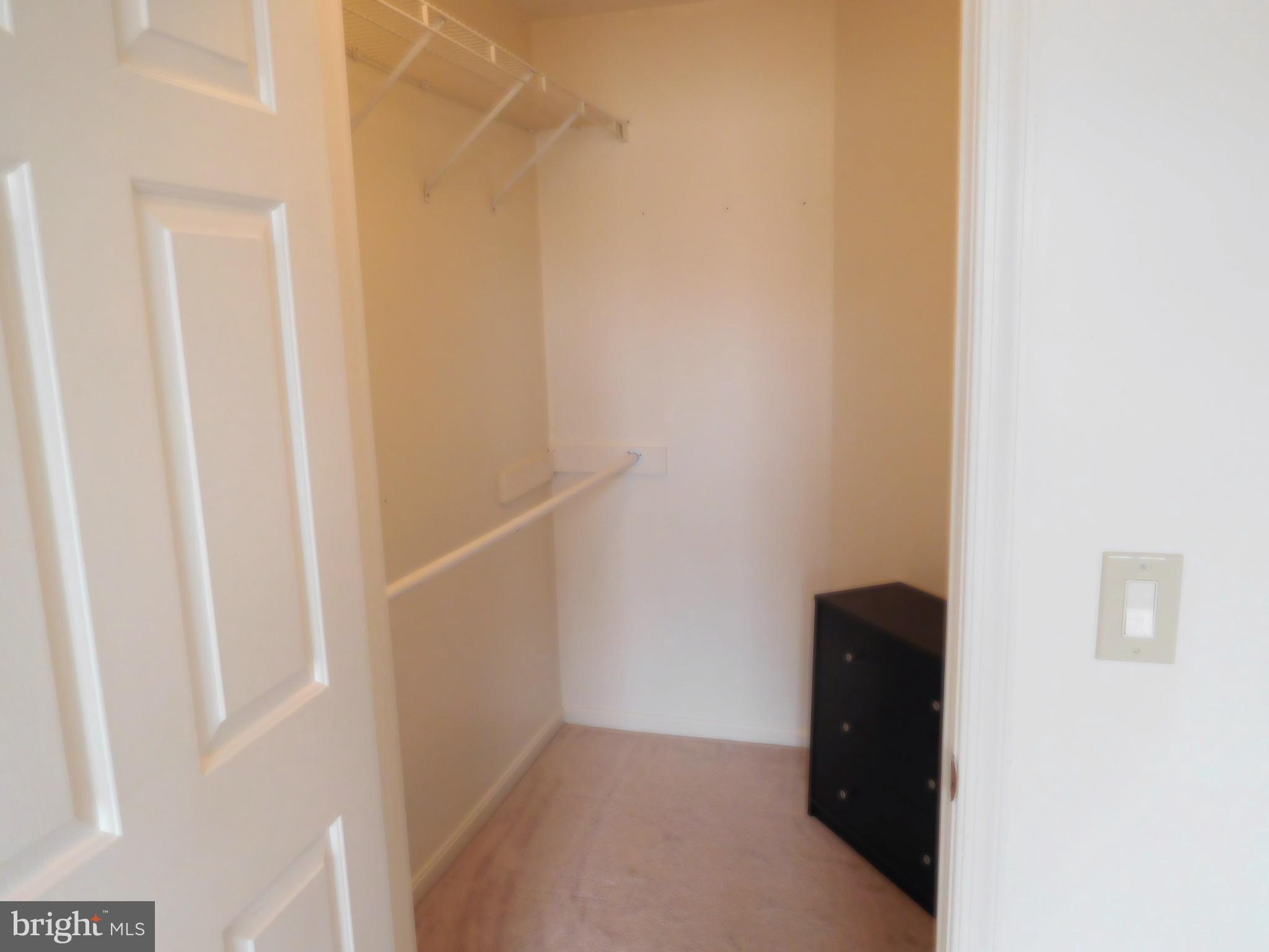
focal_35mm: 25
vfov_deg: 54.9
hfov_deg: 69.4
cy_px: 476
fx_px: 916
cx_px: 634
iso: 320
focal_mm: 4.5
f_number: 3.4
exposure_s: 1/30
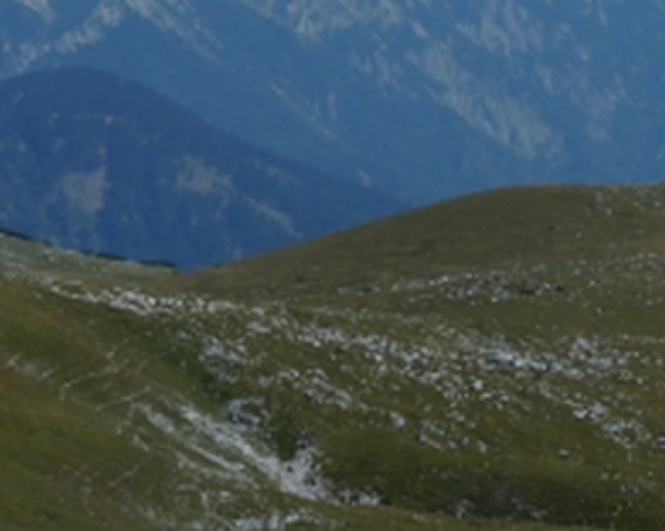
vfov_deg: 7.1
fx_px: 4247
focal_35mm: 216
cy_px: -34
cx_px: 577
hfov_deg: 8.9
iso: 100
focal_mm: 16.7
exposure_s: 1/400
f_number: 8
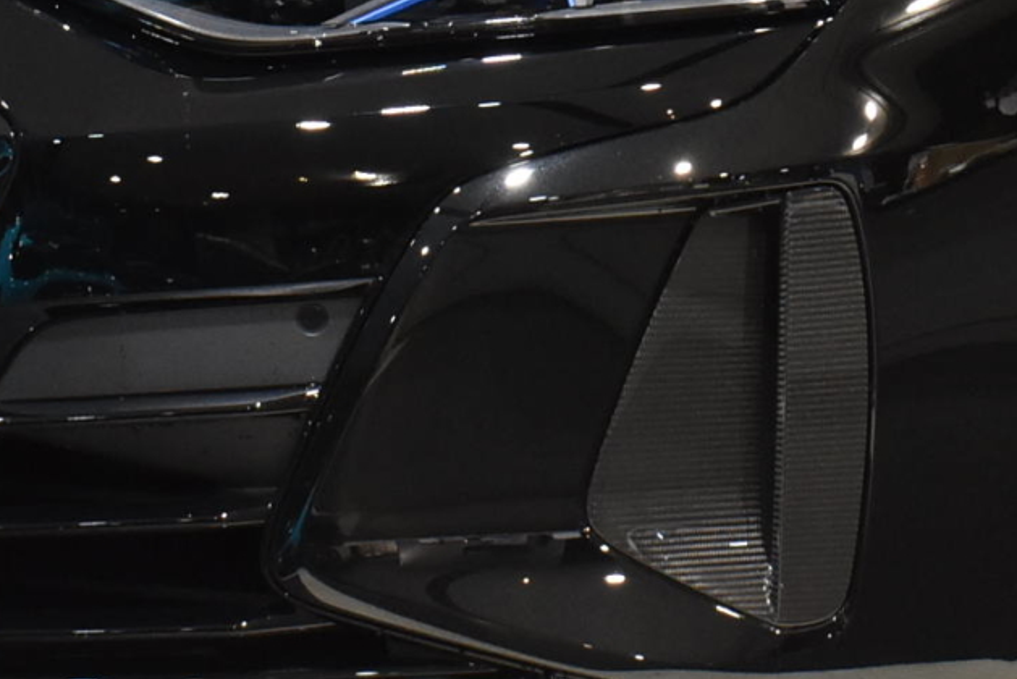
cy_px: -14
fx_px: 4833
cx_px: 901
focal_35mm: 171
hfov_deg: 11.9
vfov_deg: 8.0
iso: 1400
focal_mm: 28
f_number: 8
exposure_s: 1/50
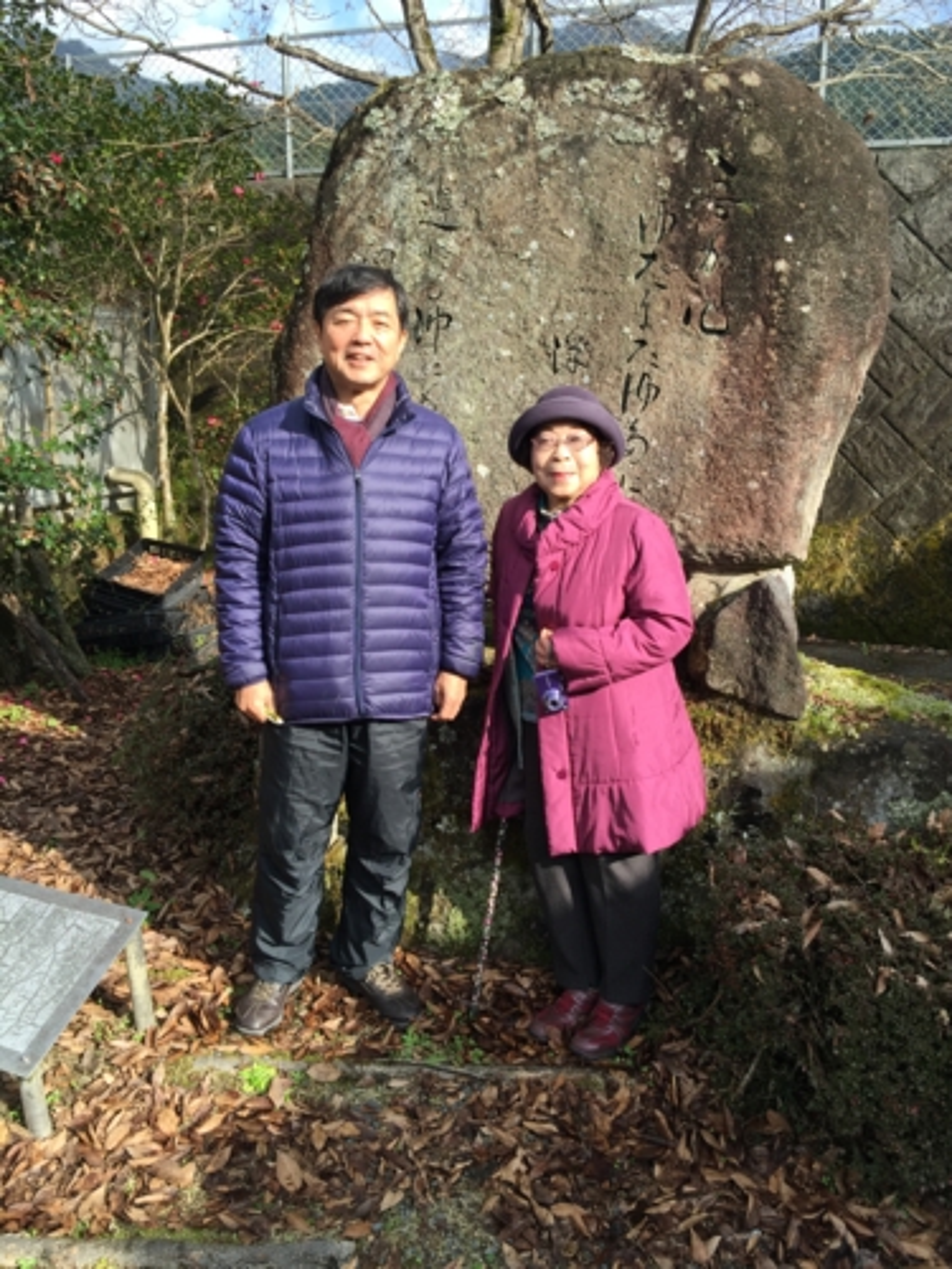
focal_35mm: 29
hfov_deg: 48.2
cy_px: 634
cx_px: 476
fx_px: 1063
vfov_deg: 61.7
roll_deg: +0.0
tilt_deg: -13.1
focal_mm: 4.15
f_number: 2.2
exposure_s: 1/581
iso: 32
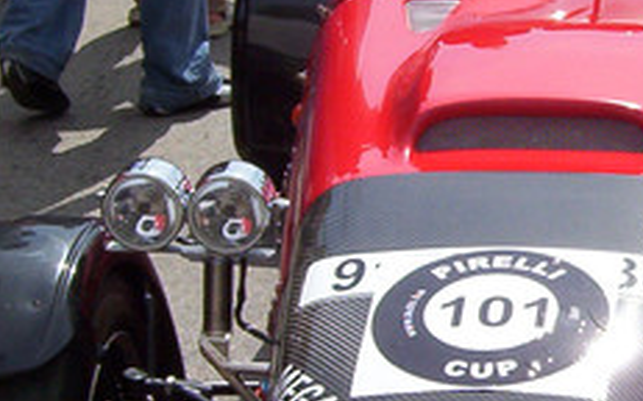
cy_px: 191
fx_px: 2627
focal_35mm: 150
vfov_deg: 8.7
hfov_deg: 13.9
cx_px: 526
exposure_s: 1/638
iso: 100
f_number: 5.97
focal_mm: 7.88
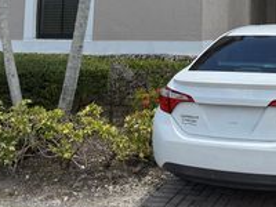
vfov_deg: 22.7
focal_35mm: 60
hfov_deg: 30.5
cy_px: -31
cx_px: 257
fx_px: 478
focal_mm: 6.76
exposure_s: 1/3953
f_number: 1.78
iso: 80
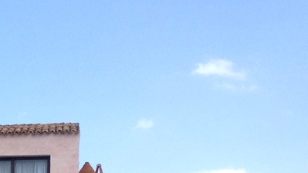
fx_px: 1249
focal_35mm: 153
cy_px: 341
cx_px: -161
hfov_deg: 13.2
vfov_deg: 7.6
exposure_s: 1/812
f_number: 2.4
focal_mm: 4.28
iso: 50
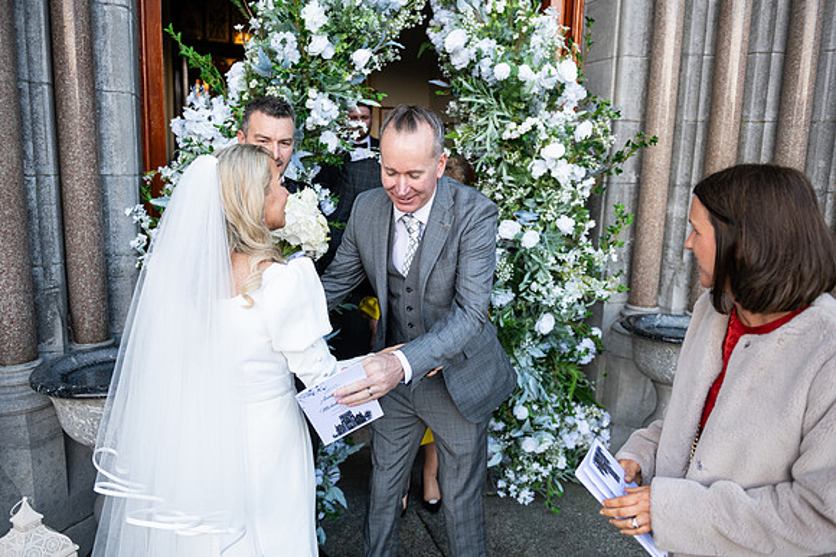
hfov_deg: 67.4
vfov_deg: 48.0
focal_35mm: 27
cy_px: 278
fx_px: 627
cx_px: 418
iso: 500
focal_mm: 27
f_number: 3.5
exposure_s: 1/500
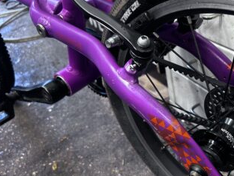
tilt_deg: -34.2
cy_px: 86
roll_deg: +9.7
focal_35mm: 40
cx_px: 159
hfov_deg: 46.0
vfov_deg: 36.0
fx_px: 270
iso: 100
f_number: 1.5
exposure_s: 1/50
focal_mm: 5.7
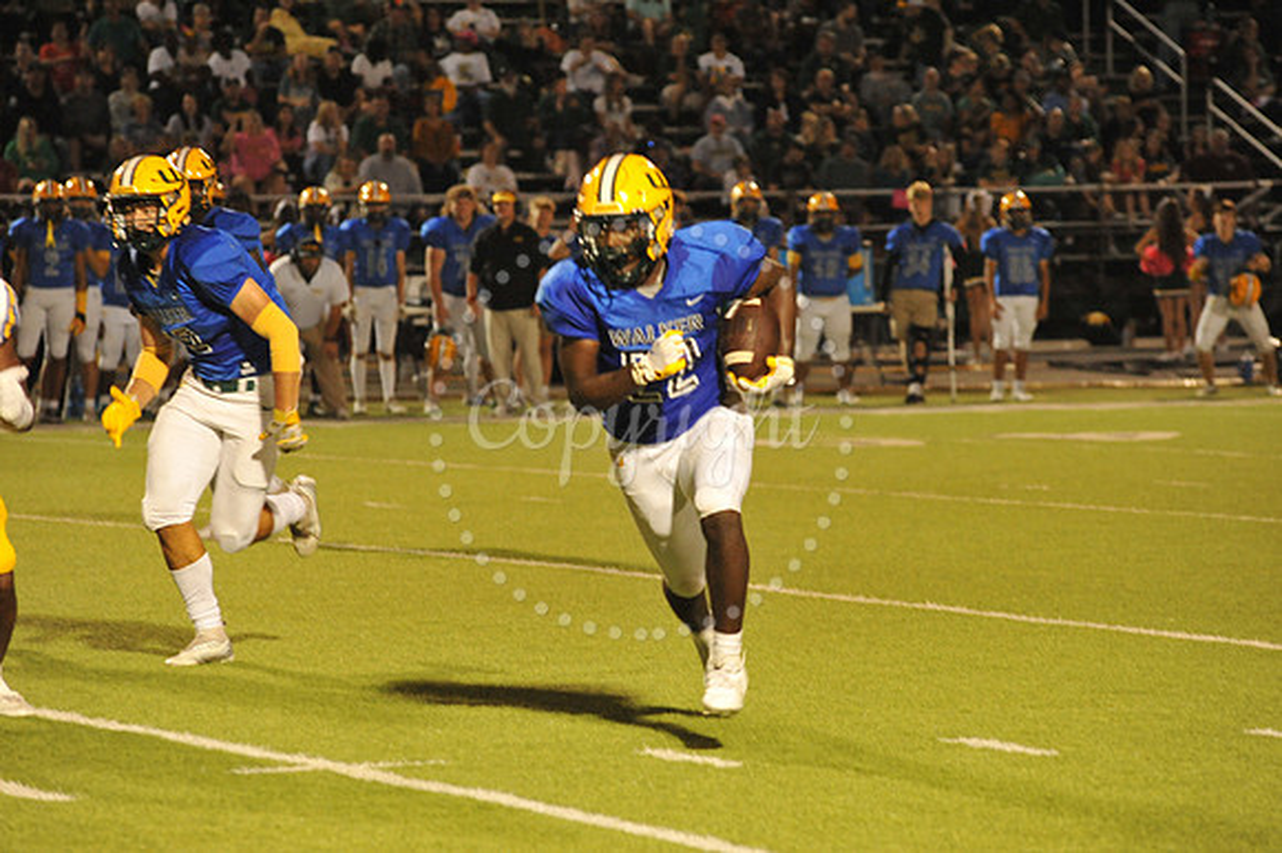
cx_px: 641
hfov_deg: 10.3
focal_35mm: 200
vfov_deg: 6.9
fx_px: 7118
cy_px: 426
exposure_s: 1/200
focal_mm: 200
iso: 5000
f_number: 5.6
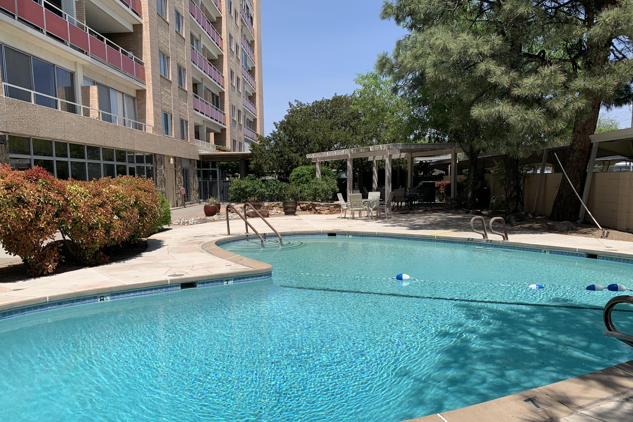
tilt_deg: -6.5
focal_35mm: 30
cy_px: 240
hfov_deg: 61.9
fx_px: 527
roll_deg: +0.7
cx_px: 298
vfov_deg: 43.5
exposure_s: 1/3401
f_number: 1.8
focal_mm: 4.25
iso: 25
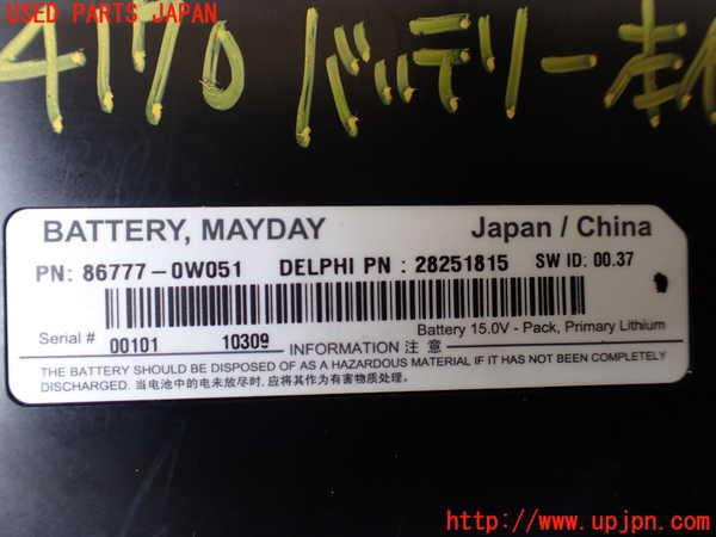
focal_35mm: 30
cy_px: 268
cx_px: 358
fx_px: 621
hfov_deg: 60.0
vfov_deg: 46.8
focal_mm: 5.4
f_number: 2.3
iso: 200
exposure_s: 1/125
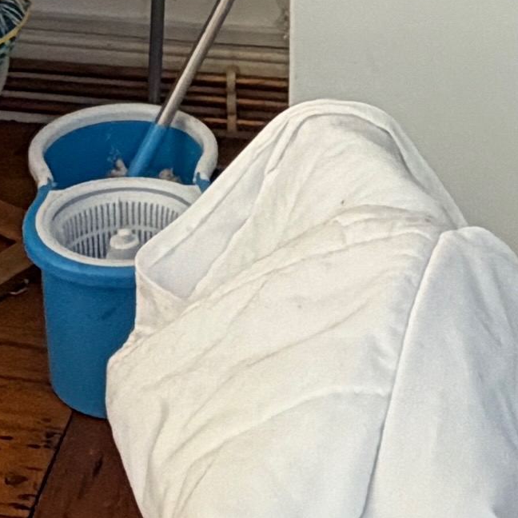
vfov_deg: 13.3
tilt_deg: -2.7
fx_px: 1845
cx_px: 220
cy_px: -576
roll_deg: -0.1
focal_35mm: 109
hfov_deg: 16.0
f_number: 2.2
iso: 160
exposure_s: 1/121
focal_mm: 2.22
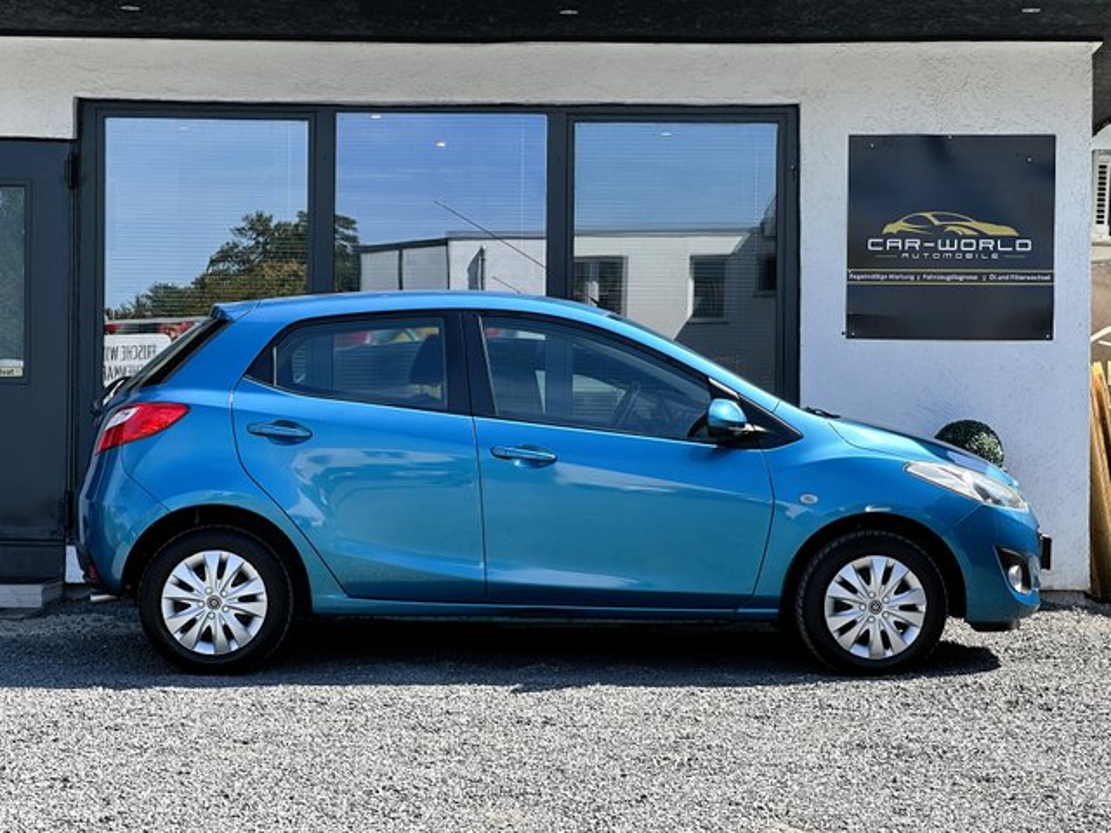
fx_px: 2471
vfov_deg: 19.1
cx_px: 556
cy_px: 416
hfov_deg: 25.3
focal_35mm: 77
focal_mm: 9
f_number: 2.8
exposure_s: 1/233
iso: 32
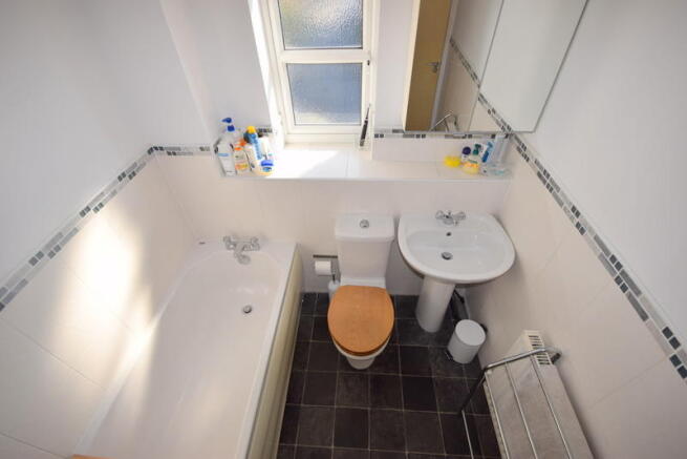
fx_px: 286
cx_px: 344
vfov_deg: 77.4
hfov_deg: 100.4
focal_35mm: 15
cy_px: 230
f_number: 5.6
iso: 125
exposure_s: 1/125
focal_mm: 10
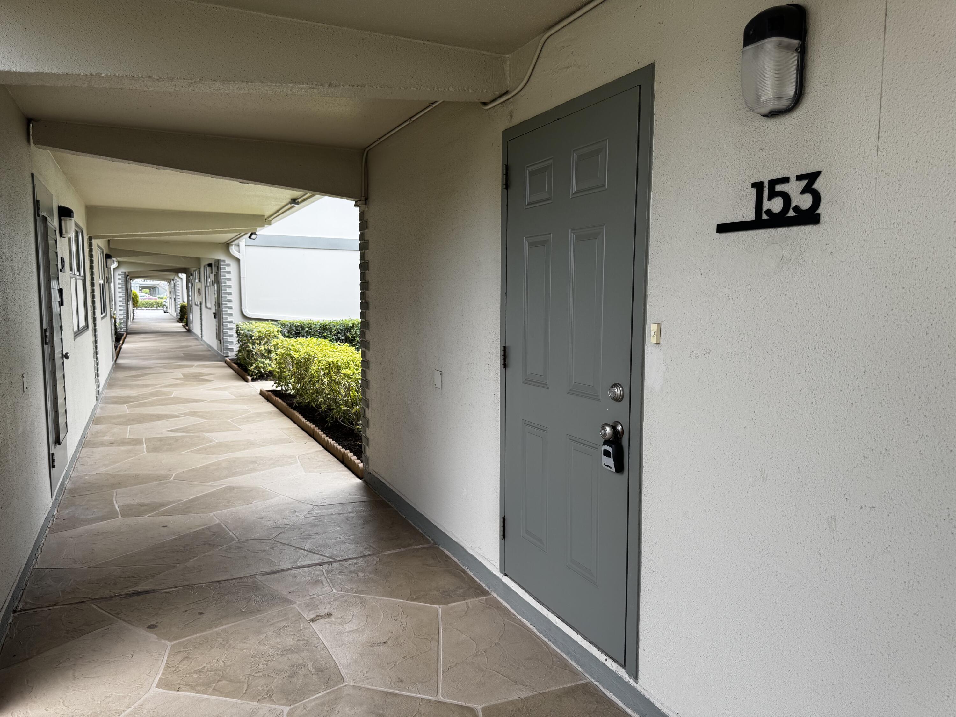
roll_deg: -1.3
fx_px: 663
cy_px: 358
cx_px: 478
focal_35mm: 24
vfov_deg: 56.8
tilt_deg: -6.5
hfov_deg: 71.6
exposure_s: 1/495
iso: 80
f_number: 1.78
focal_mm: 6.76
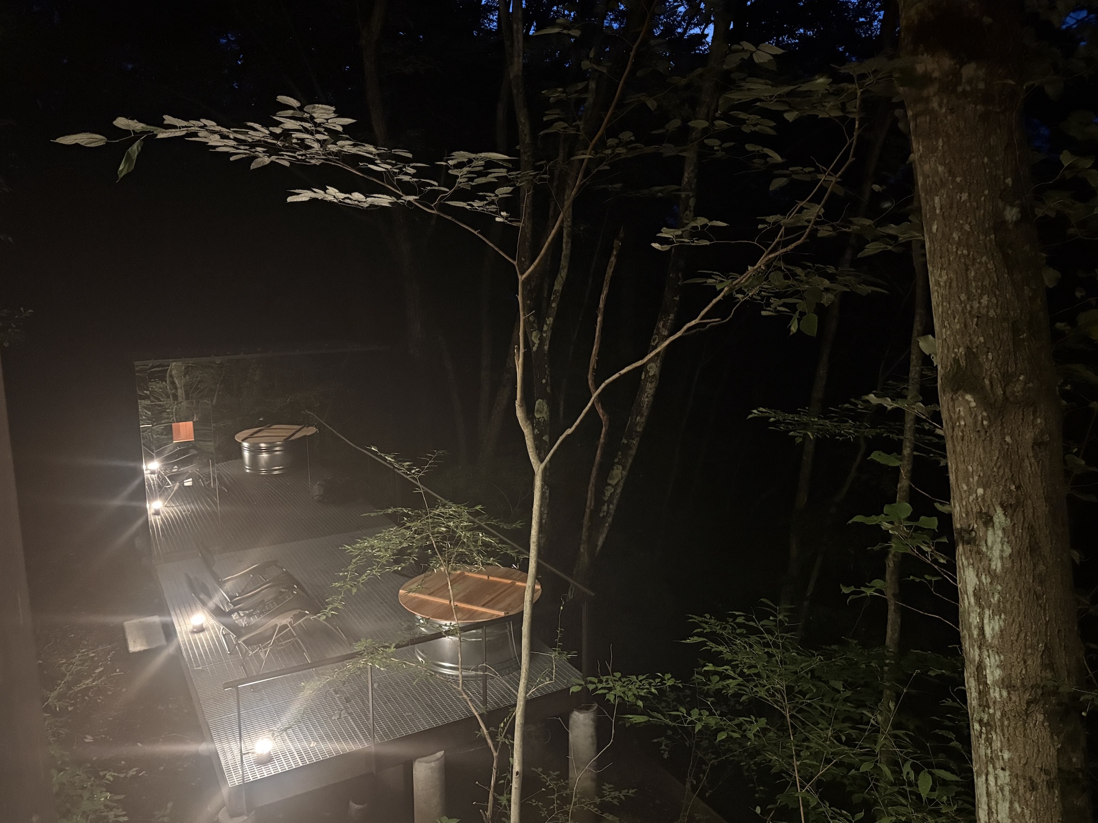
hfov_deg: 65.3
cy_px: 408
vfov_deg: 51.3
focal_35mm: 27
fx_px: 856
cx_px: 546
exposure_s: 1/17
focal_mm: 5.96
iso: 2000
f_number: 1.6
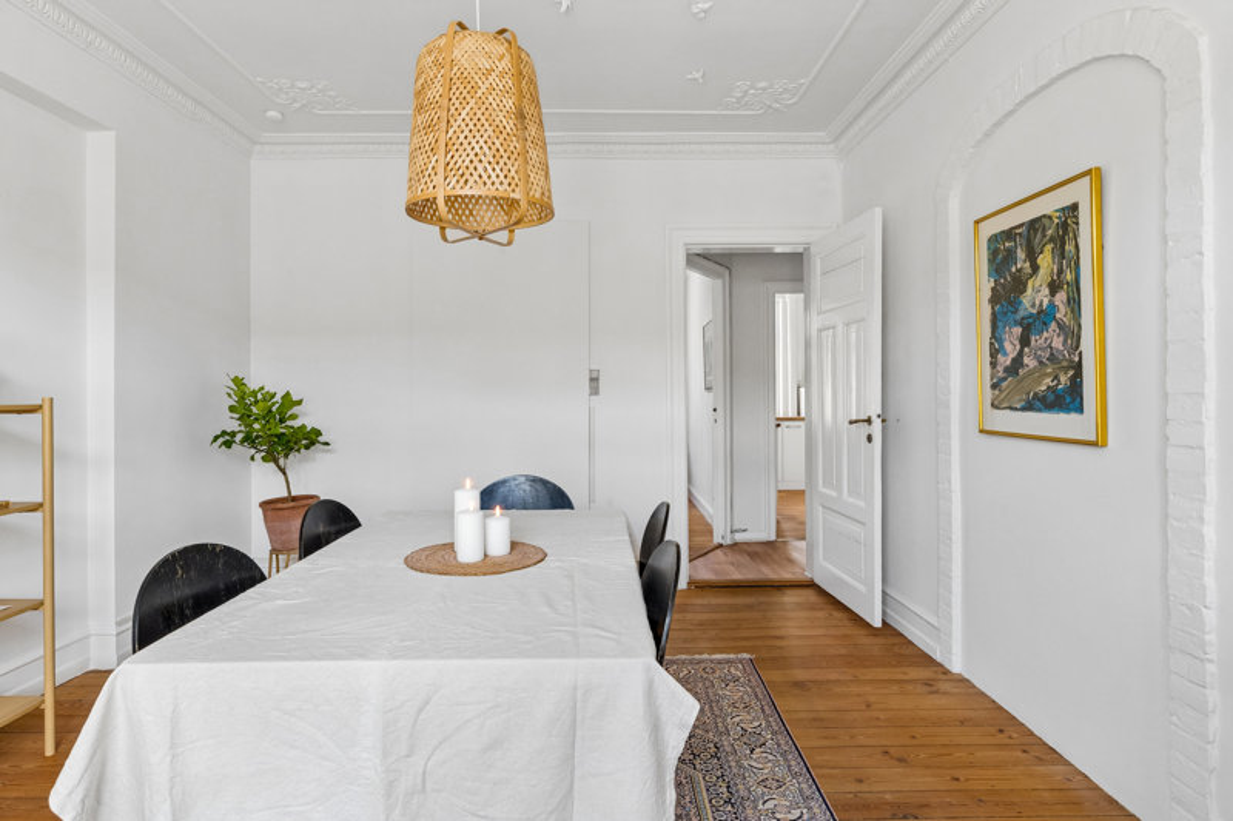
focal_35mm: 19
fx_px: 652
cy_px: 410
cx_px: 616
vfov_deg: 64.4
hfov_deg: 86.8
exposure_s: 1/30
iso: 400
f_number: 7.1
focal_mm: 12.7
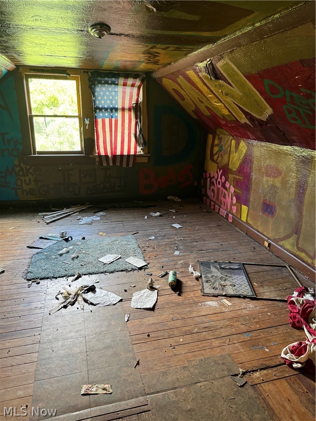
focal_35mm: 24
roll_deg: -1.9
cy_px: 210
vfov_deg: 71.6
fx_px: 292
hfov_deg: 56.8
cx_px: 158
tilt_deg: -16.5
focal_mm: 6.76
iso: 320
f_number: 1.78
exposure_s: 1/60
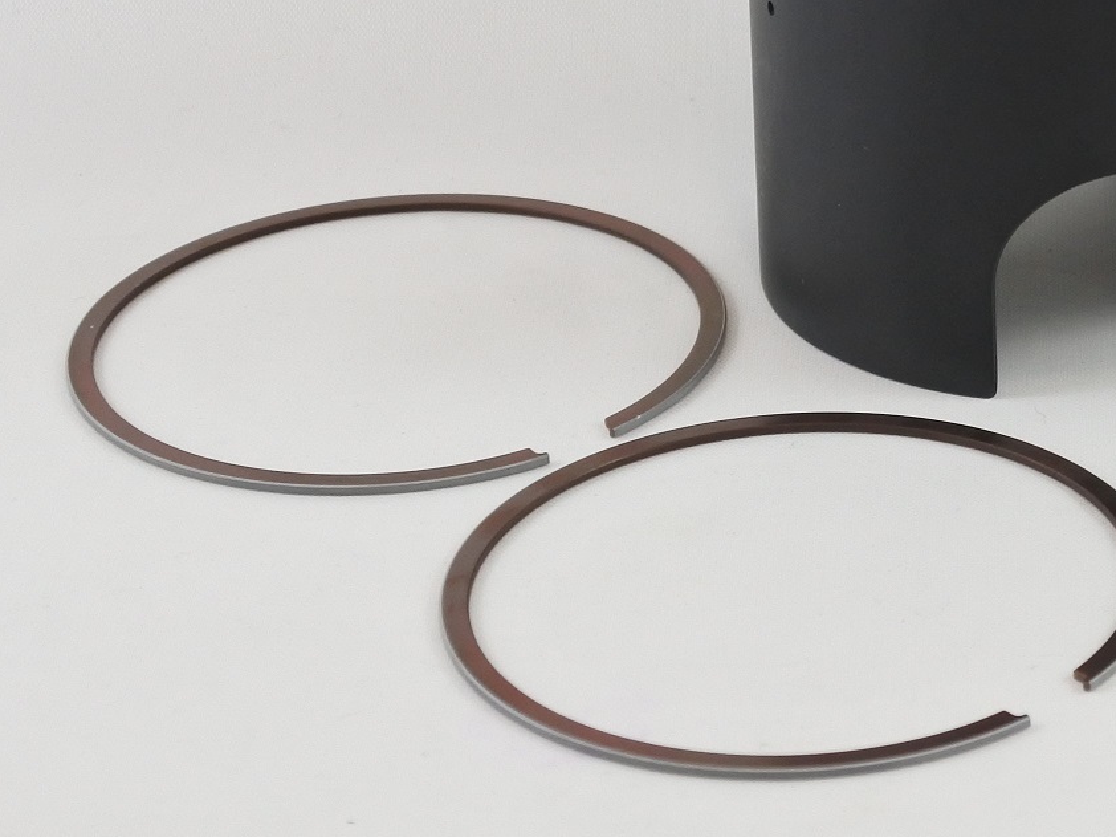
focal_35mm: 94
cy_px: 104
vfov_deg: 15.6
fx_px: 3030
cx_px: 1109
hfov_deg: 20.2
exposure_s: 1/160
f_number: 4.5
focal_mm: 16.5
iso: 400
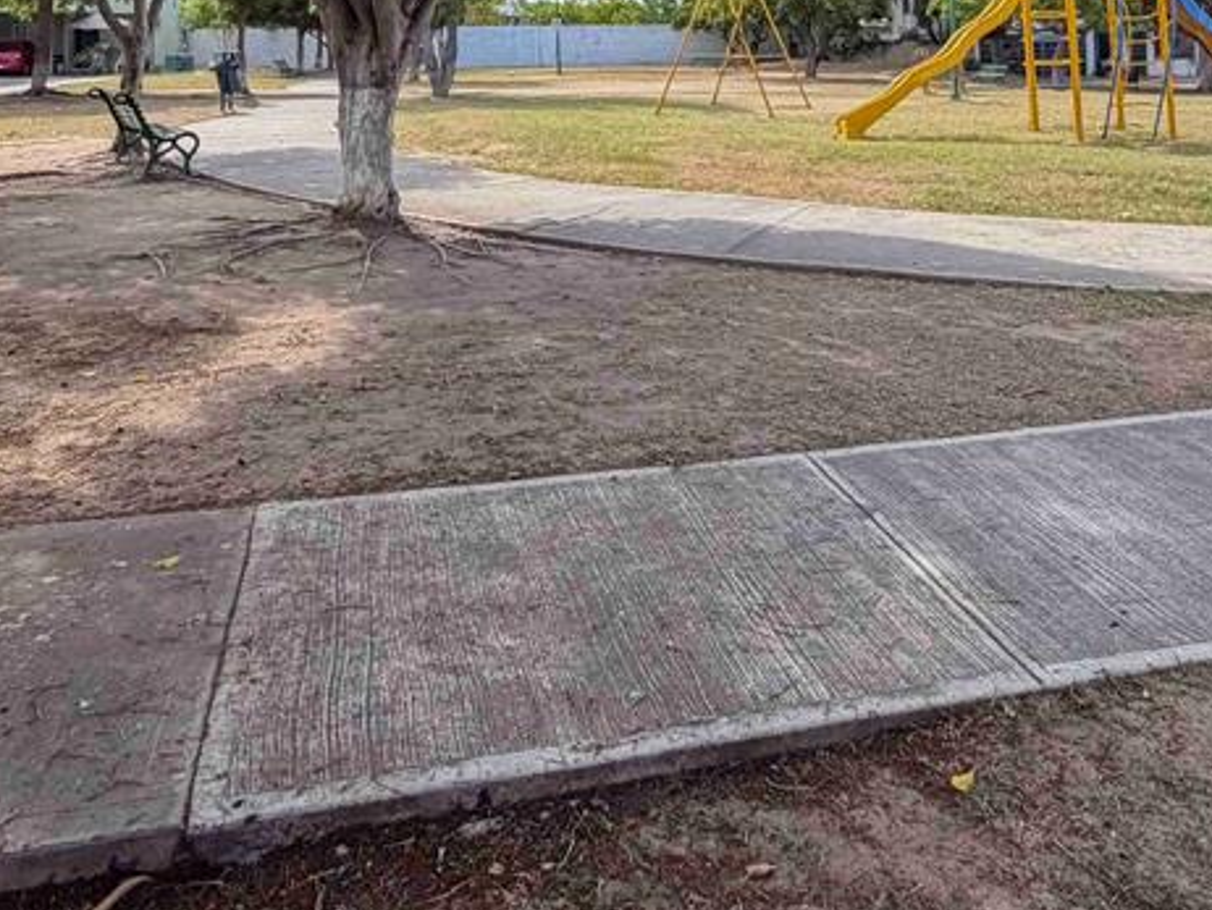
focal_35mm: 31
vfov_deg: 40.1
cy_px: 5
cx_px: 640
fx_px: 1086
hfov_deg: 58.3
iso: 40
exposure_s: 1/625
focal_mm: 2.22
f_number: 2.2
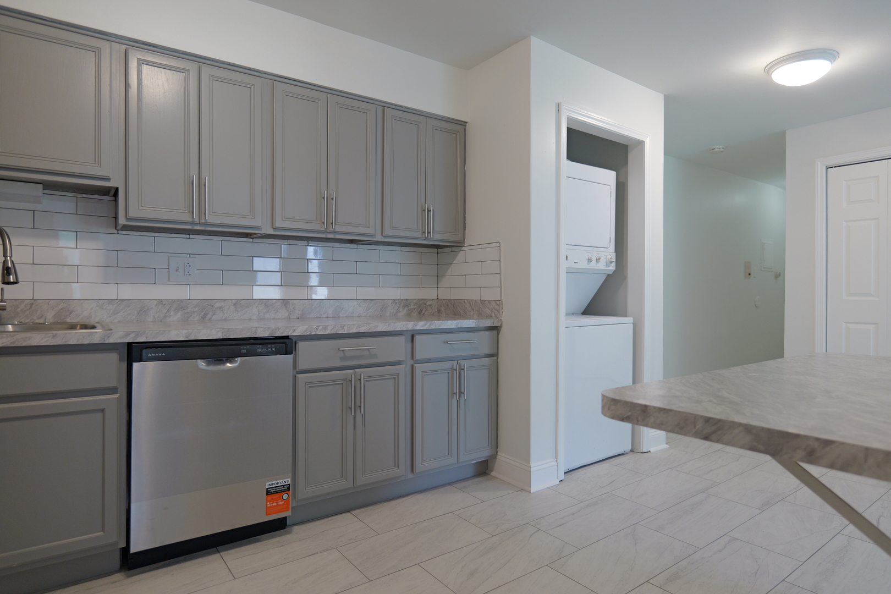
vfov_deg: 61.9
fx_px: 495
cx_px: 446
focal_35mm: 20
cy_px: 297
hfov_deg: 84.0
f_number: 3.5
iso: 800
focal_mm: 20
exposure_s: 1/80
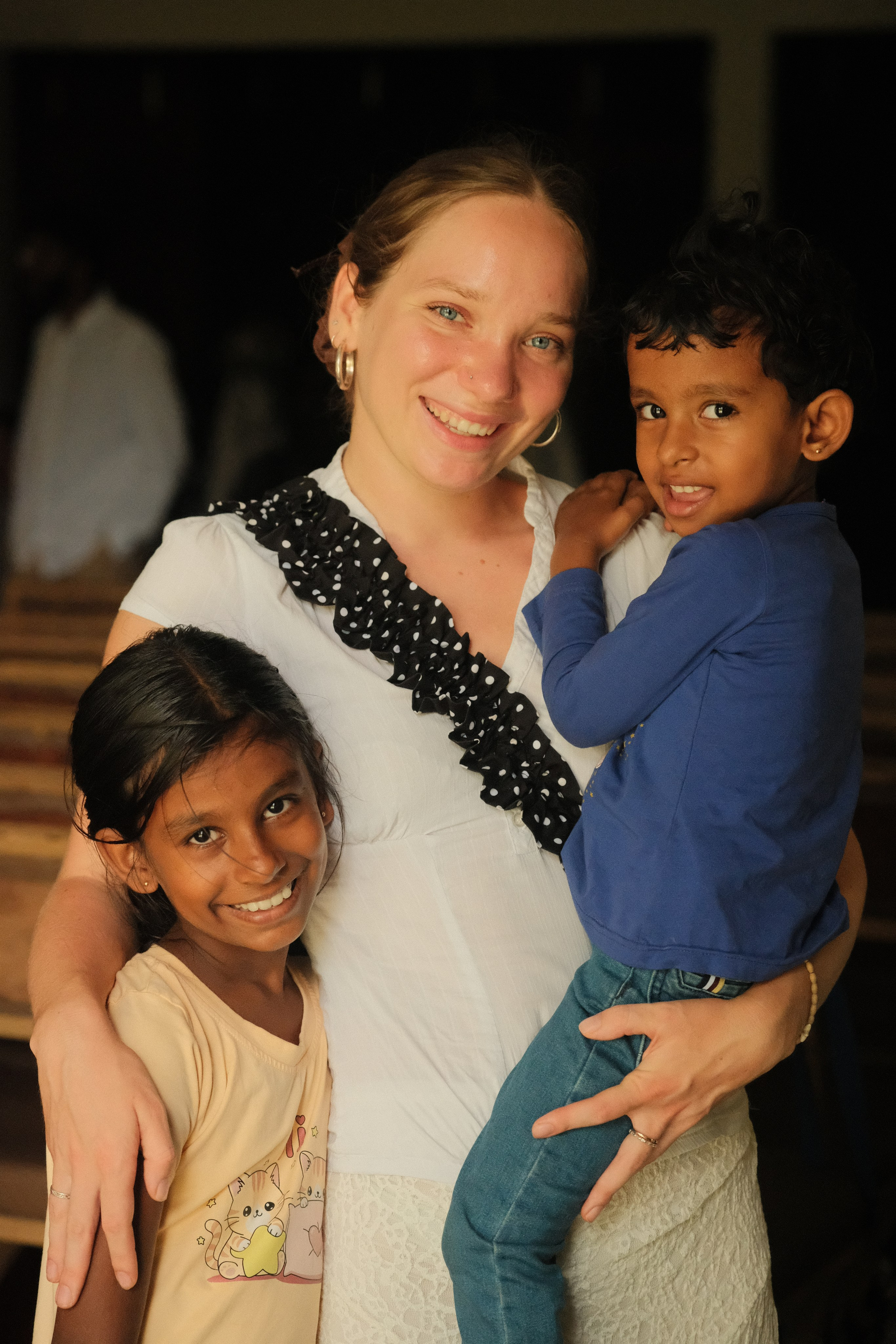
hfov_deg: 16.3
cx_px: 448
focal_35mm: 84
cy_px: 672
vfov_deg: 24.2
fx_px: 3136
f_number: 2.8
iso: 6400
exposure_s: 1/500
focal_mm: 56
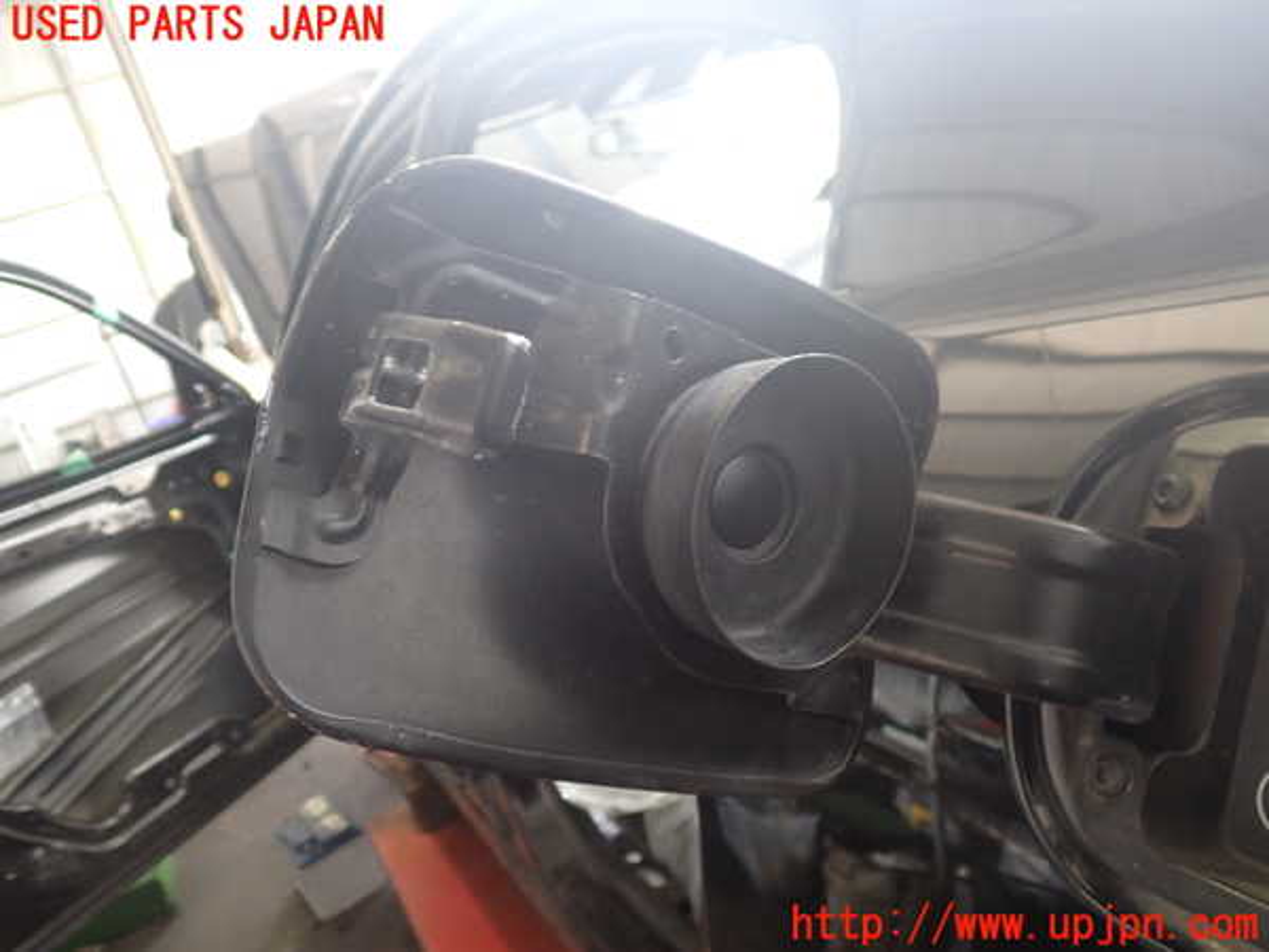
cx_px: 634
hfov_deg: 60.0
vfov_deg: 46.8
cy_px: 476
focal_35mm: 30
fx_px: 1100
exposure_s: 1/50
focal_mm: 5.4
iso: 200
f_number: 2.3
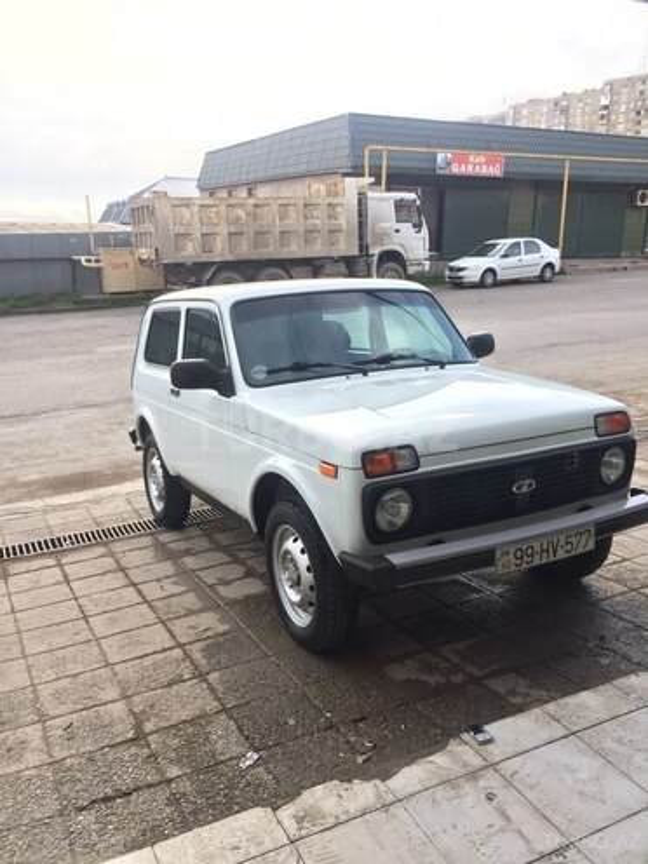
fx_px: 724
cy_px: 432
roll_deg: +0.0
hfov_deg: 48.2
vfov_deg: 61.7
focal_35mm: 29
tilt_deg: -18.9
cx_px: 324
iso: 32
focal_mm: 4.15
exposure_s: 1/733
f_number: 2.2
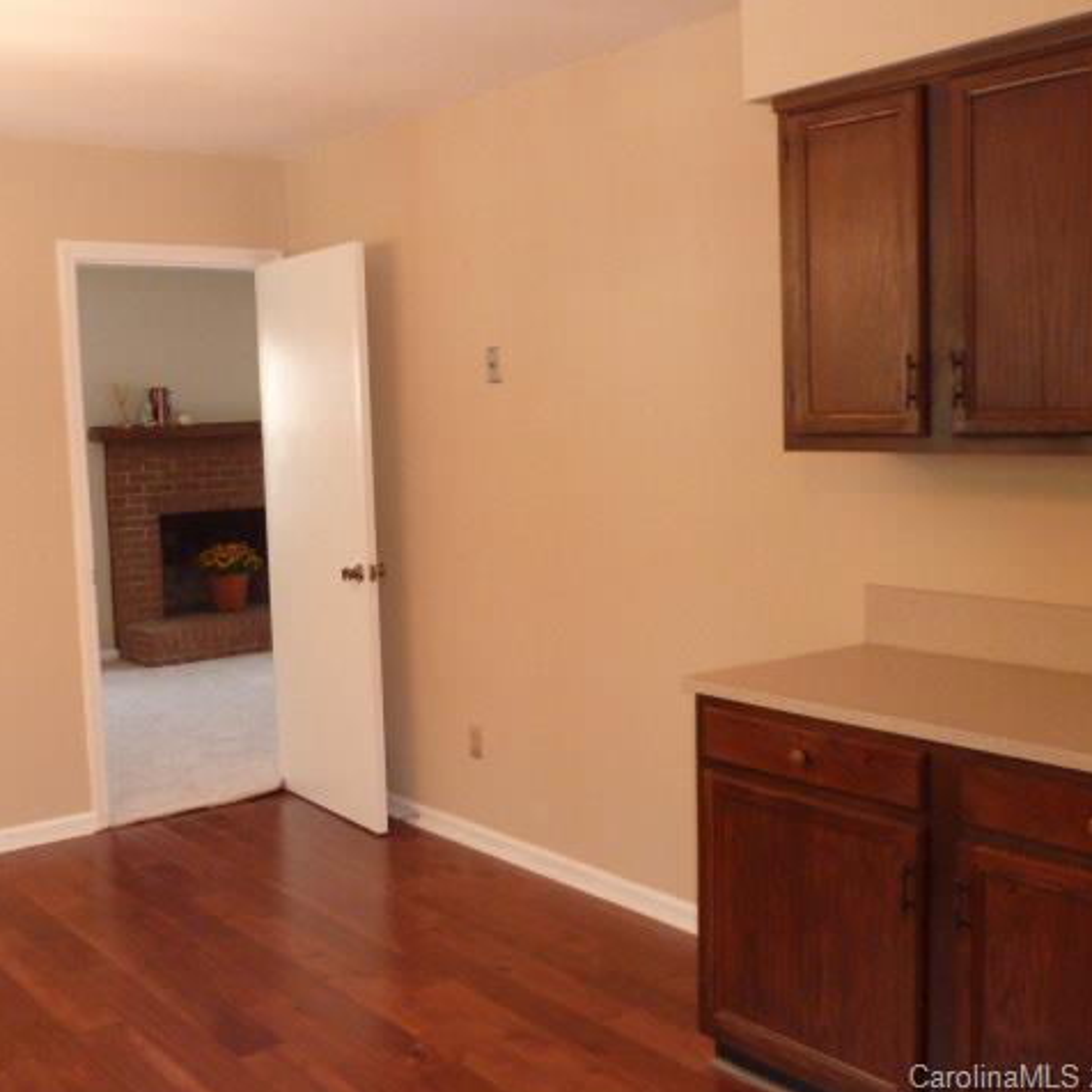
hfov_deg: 43.6
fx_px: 1356
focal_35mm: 38
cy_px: 548
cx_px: 438
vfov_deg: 43.9
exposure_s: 1/30
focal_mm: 4.1
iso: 320
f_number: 3.3
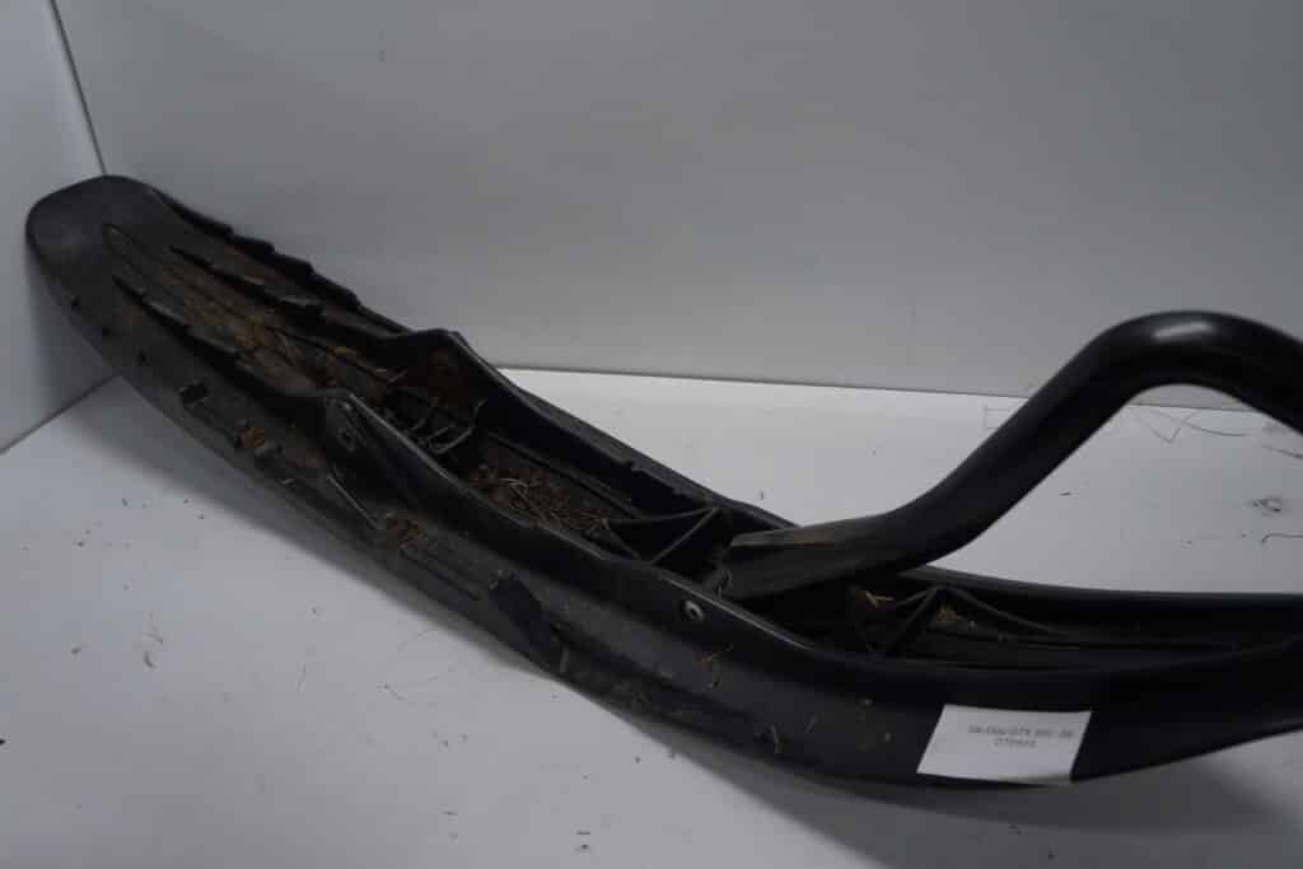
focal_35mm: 28
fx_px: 1032
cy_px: 434
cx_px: 652
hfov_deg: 64.5
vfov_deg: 45.7
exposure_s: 1/60
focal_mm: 19
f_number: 5
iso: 125
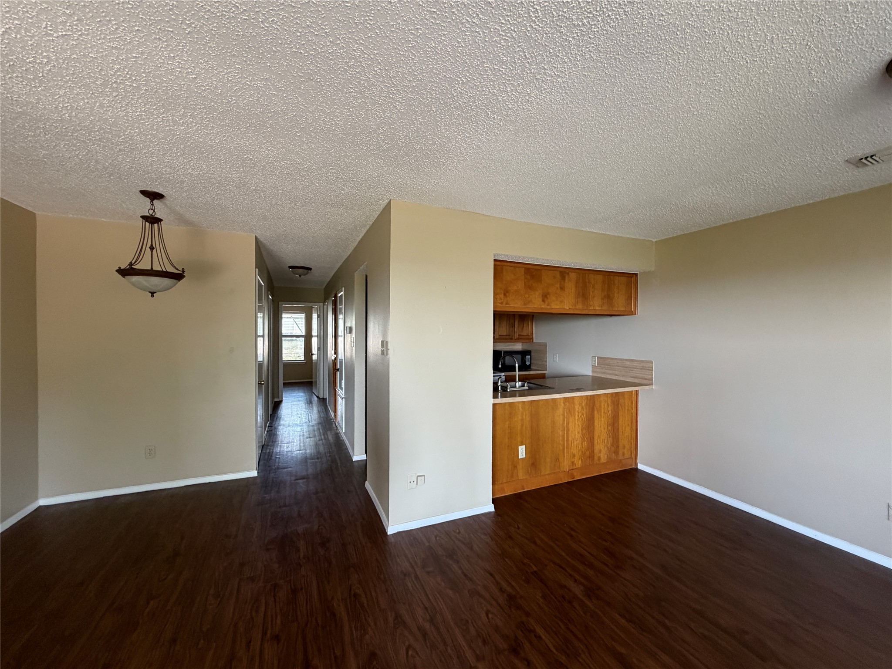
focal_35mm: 14
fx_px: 361
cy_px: 334
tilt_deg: -1.0
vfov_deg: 85.7
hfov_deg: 102.1
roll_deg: -0.5
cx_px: 446
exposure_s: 1/68
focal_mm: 2.22
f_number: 2.2
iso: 320
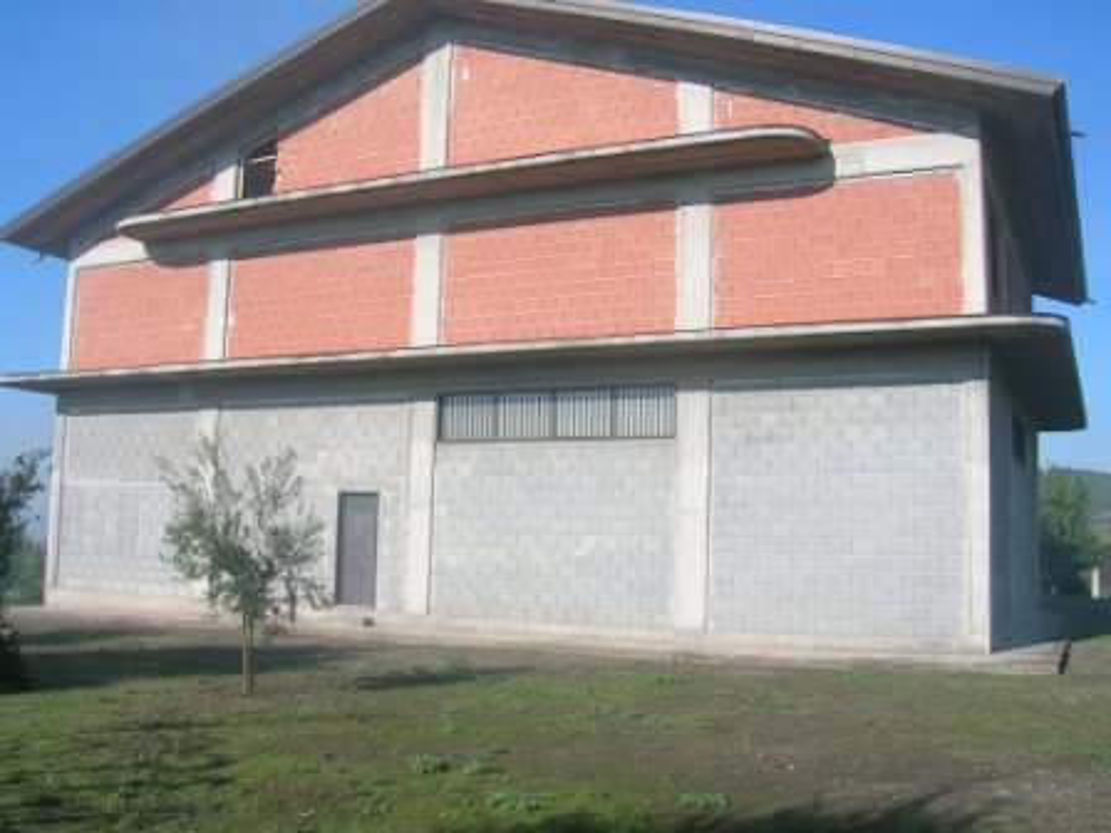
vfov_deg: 40.7
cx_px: 556
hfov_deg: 52.6
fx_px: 1123
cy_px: 416
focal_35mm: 35
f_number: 4.8
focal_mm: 5.4
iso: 50
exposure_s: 1/464
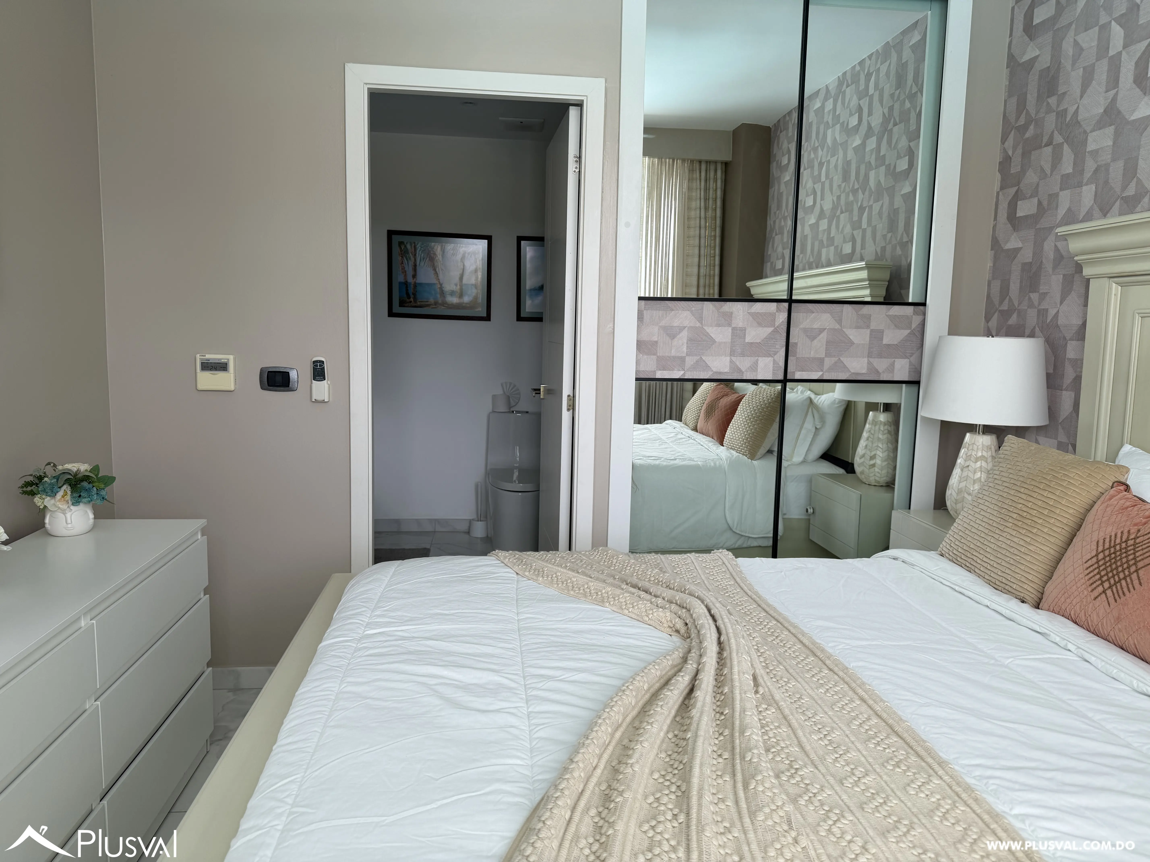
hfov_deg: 71.6
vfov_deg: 56.8
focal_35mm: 24
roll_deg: -0.9
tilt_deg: -6.3
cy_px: 431
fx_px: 797
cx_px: 575
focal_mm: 6.76
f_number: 1.78
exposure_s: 1/121
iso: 64
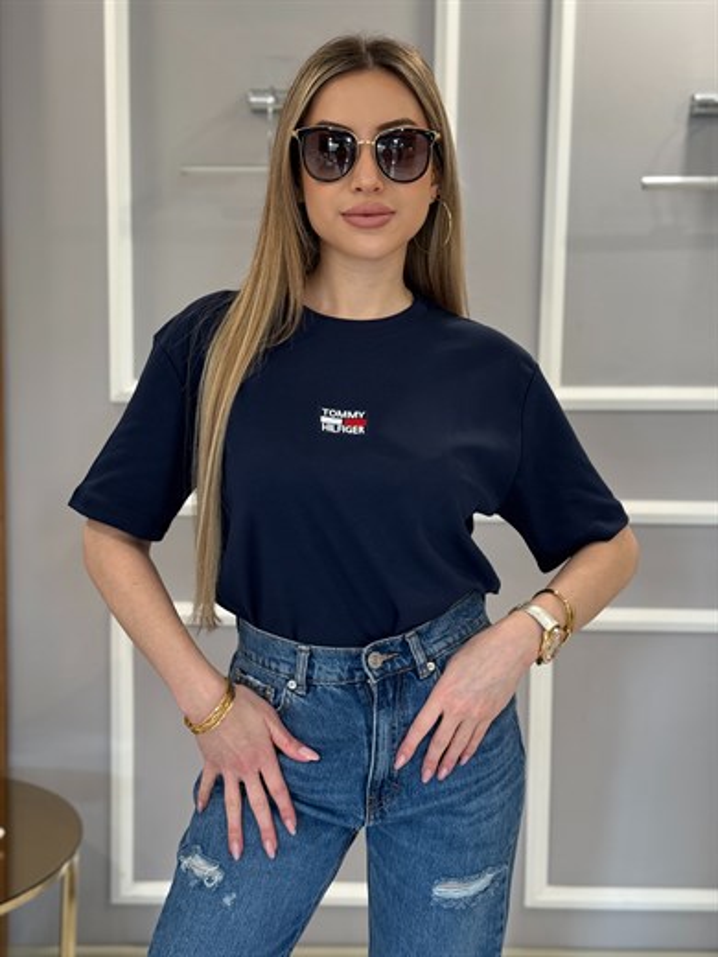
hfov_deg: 30.3
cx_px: 359
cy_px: 478
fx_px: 1327
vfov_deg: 39.7
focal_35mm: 48
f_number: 1.78
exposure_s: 1/60
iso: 160
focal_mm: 6.76
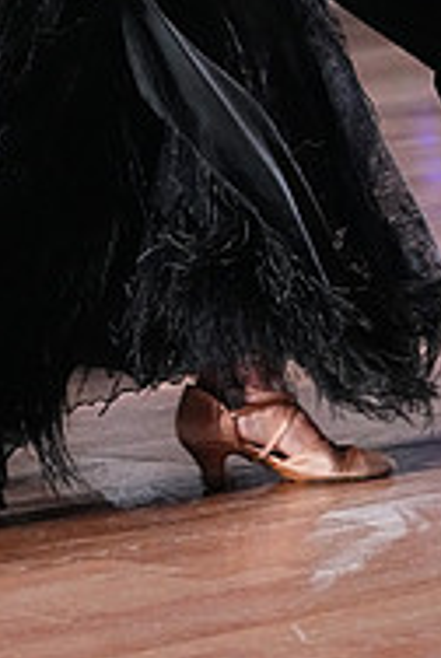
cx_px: 82
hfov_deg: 3.6
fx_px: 6938
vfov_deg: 5.4
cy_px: -340
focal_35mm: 379
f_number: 4.5
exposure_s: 1/400
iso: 8000
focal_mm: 123
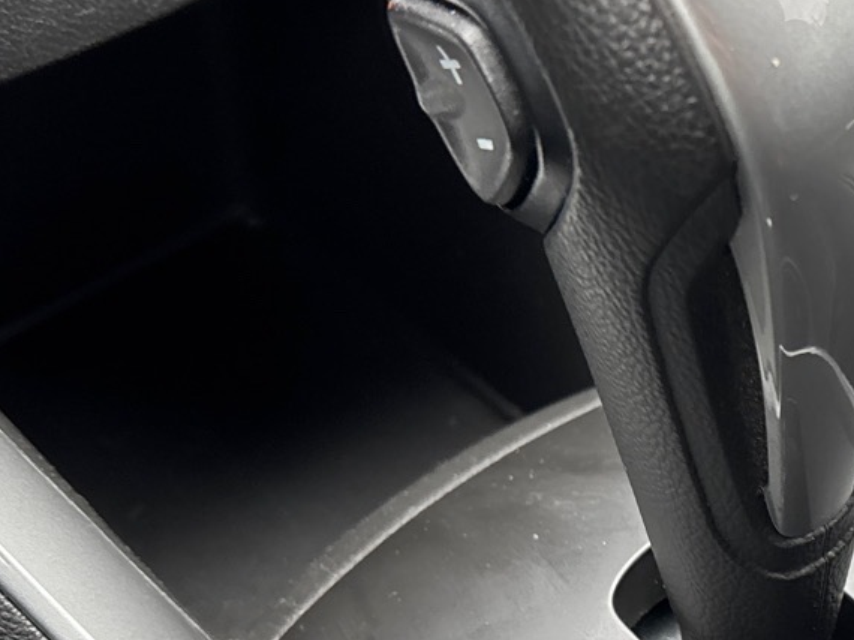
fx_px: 1800
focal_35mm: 73
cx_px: 838
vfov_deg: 19.9
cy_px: 510
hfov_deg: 25.5
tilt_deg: -50.0
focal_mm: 5.96
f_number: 1.6
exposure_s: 1/60
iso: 200
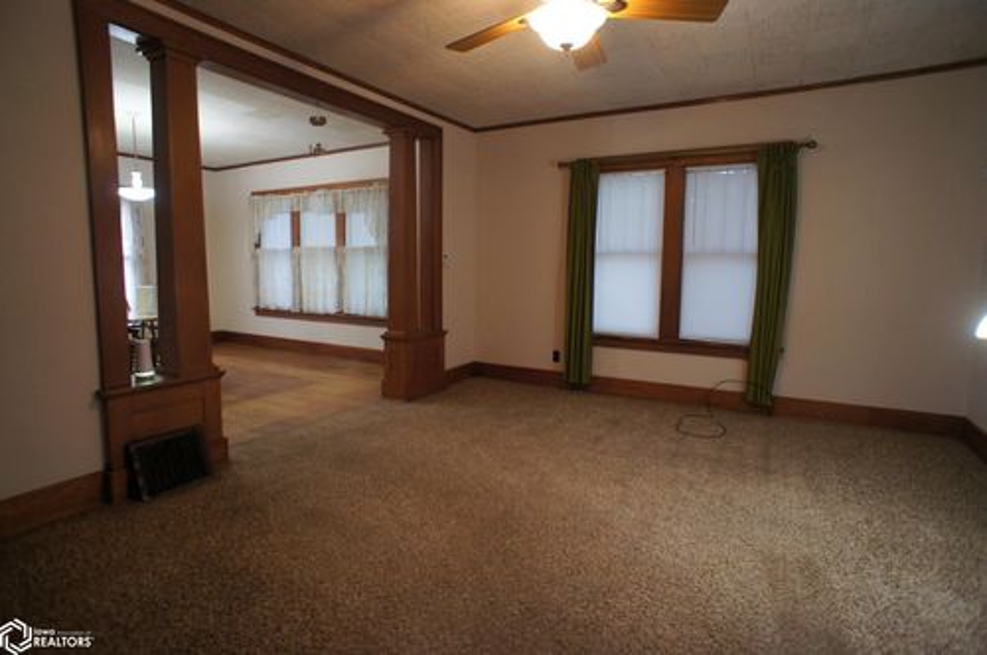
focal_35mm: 24
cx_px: 494
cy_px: 328
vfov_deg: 53.0
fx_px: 657
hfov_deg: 73.8
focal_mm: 16
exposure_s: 1/30
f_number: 2.8
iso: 500
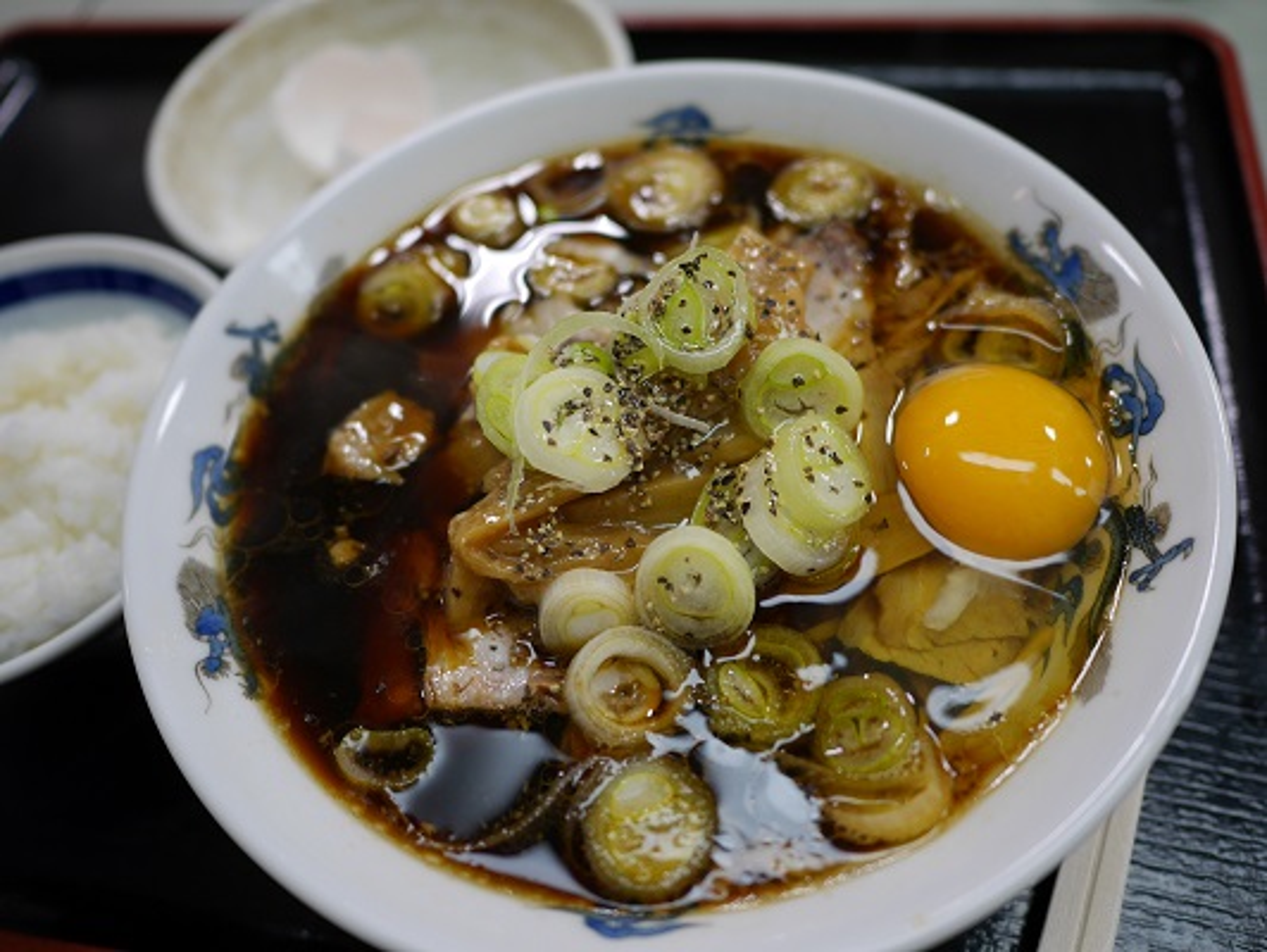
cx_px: 634
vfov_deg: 46.9
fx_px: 1099
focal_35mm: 30
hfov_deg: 59.9
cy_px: 476
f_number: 1.7
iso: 200
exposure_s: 1/125
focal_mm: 15
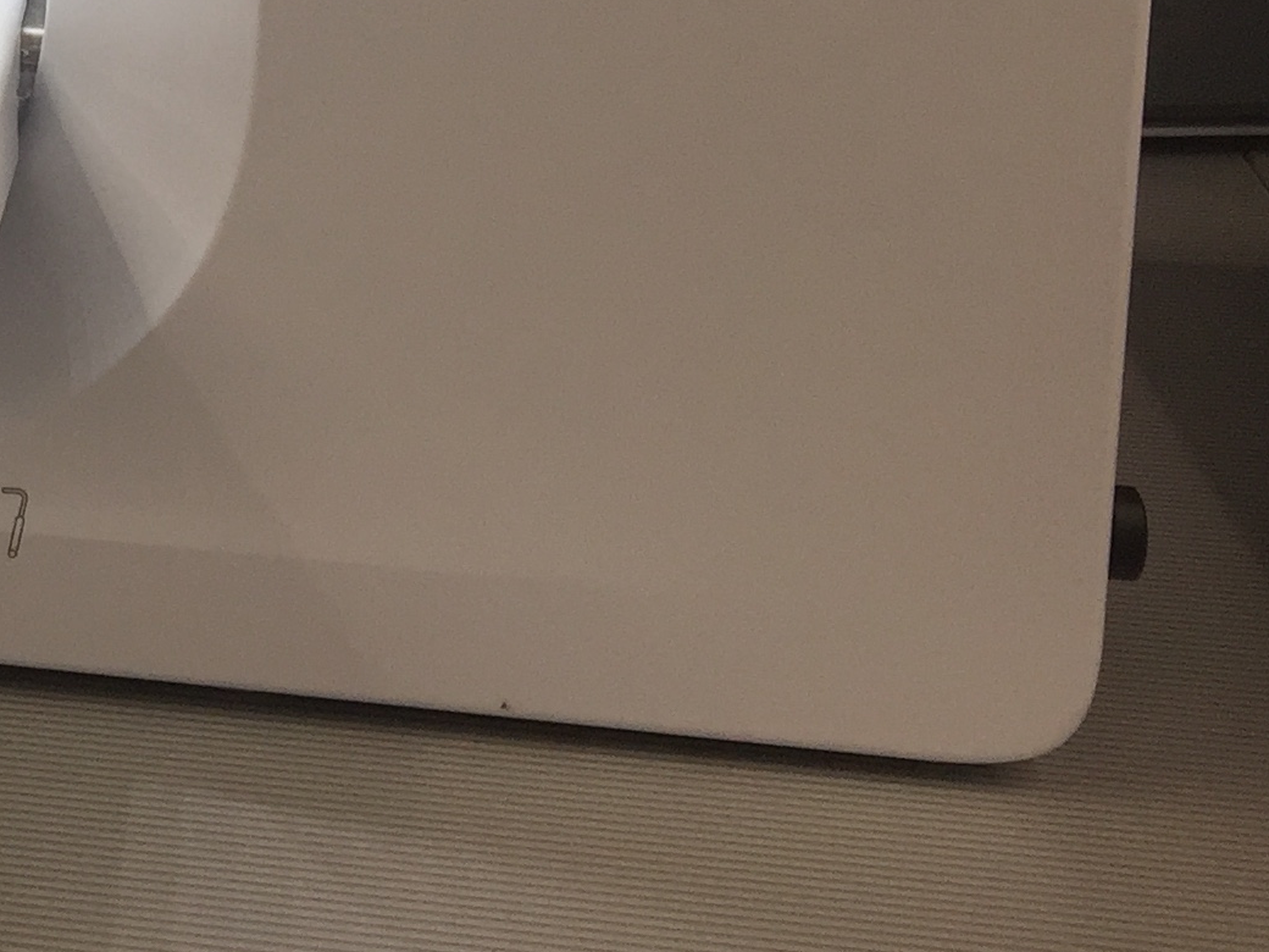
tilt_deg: -11.2
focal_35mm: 91
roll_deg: -0.6
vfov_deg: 15.4
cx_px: -532
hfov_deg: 19.3
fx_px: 3336
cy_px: -338
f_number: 2.2
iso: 32
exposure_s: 1/120
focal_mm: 4.15
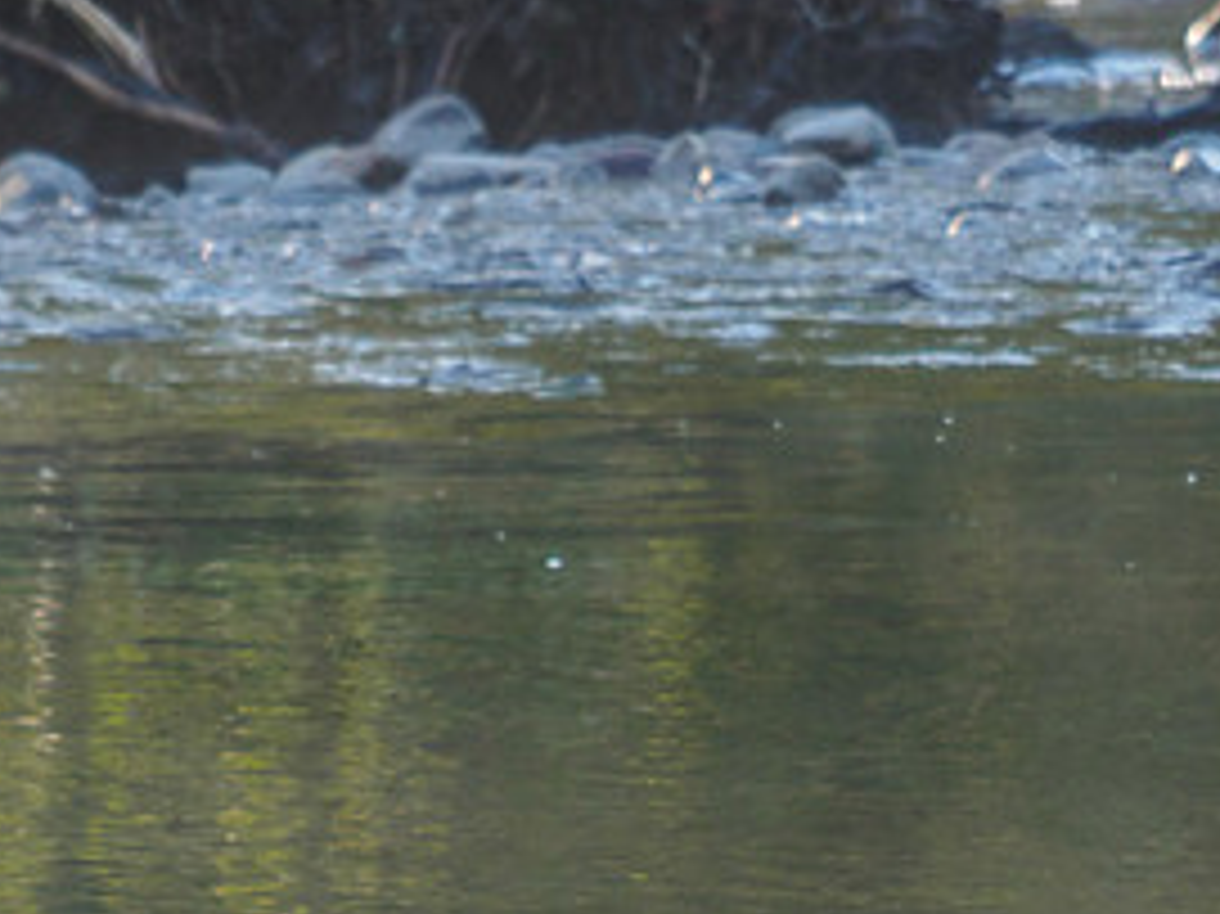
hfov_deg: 1.7
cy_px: 1091
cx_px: 1052
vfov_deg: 1.2
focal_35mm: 1199
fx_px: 42239
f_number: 5.6
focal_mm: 150
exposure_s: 1/100
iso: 200
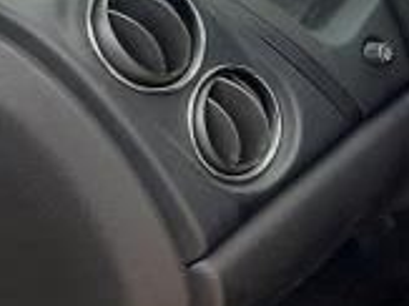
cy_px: 168
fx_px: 1452
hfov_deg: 12.8
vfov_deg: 12.0
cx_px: 941
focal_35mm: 123
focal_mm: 4.6
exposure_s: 1/120
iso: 50
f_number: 2
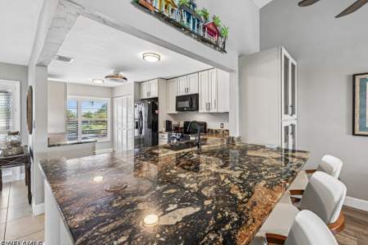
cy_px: 118
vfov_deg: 77.2
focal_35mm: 15
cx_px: 196
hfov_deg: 100.3
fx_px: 153
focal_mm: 14
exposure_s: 1/6
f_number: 8
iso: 400
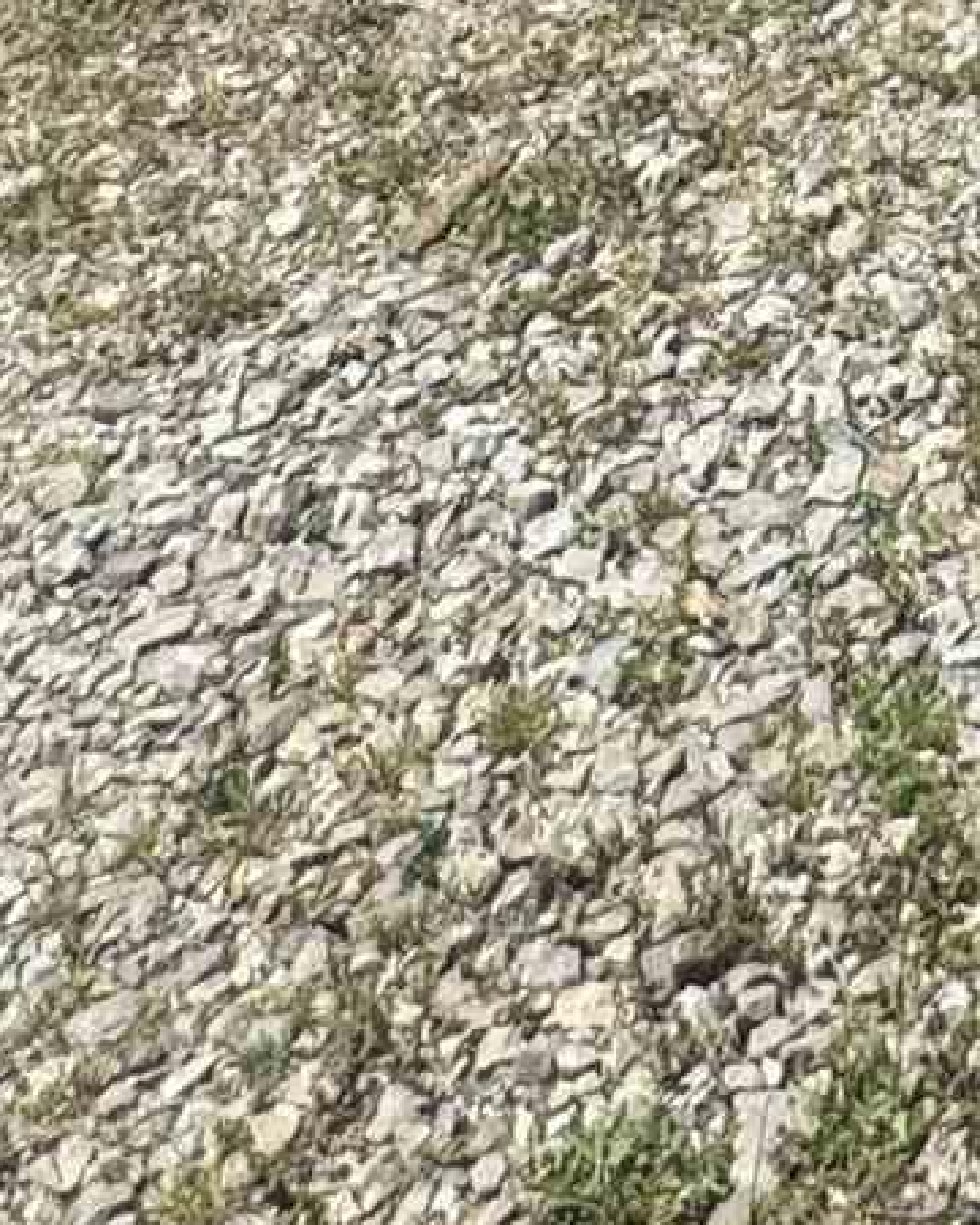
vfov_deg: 13.8
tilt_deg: +1.7
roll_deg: -1.6
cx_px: 1594
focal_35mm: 93
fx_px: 3371
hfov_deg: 15.0
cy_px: -1795
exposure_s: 1/1789
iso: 50
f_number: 2.2
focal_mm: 2.22
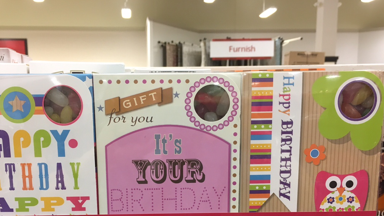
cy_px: 173
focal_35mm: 39
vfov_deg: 29.7
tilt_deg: -9.0
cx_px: 168
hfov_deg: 51.5
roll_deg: +0.8
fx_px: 397
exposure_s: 1/30
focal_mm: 4.15
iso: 64
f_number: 2.2
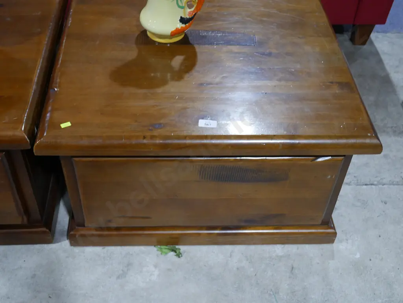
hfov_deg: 42.9
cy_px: 152
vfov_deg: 32.9
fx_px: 512
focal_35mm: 44
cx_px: 202
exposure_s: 1/60
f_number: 4.7
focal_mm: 22
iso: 640
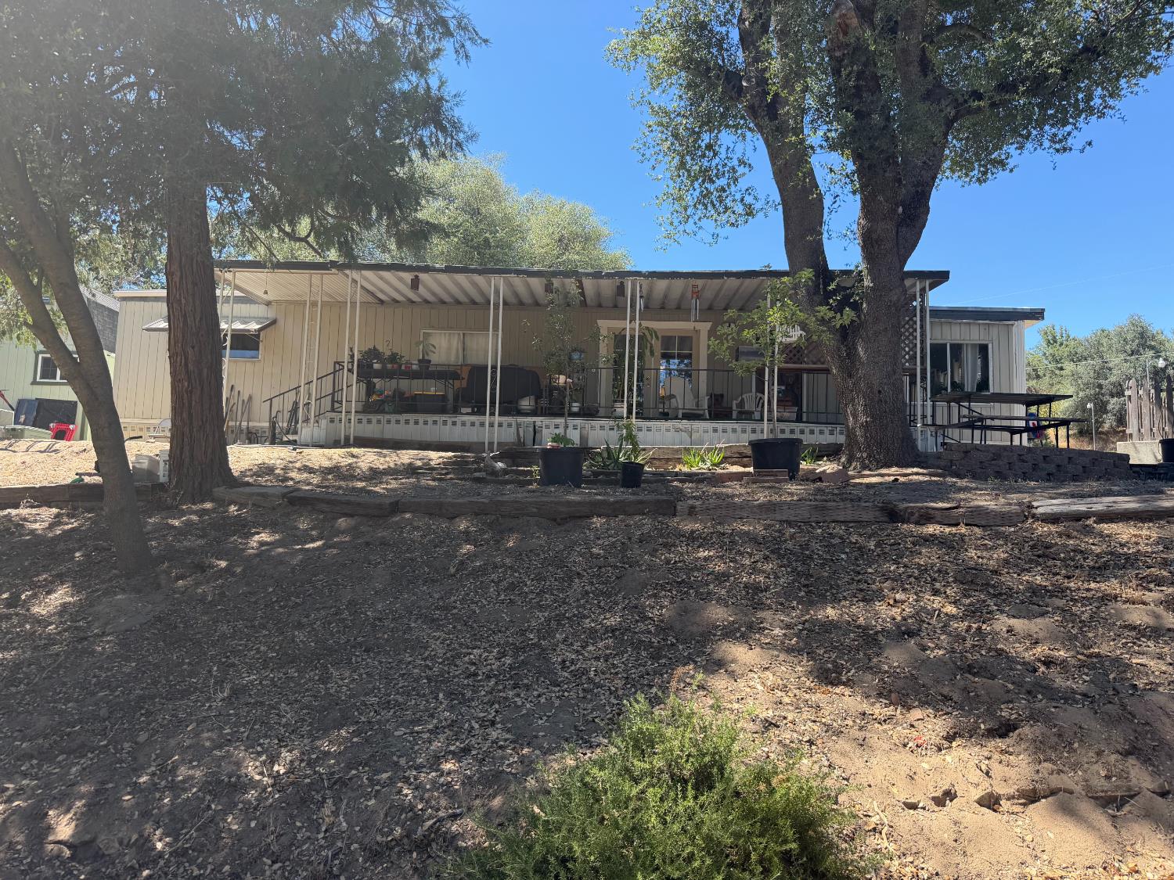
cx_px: 587
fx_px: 814
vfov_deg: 56.8
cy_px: 440
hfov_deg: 71.6
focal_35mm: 24
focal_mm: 6.76
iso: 100
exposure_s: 1/1139
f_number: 1.78
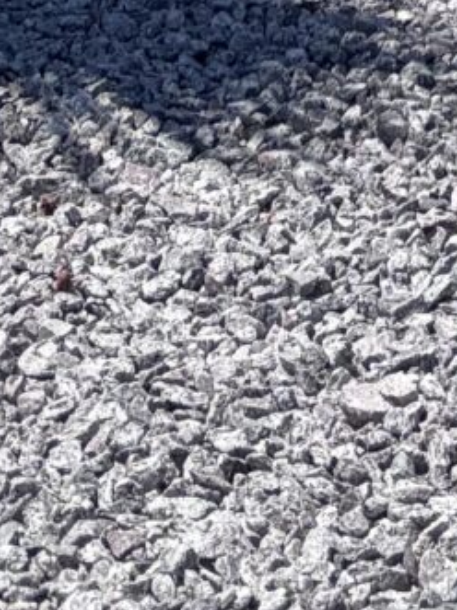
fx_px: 3540
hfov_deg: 7.1
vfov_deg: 7.8
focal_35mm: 201
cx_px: 925
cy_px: -1507
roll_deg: -1.4
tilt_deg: +4.9
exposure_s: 1/5348
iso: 50
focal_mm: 5.96
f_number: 1.6
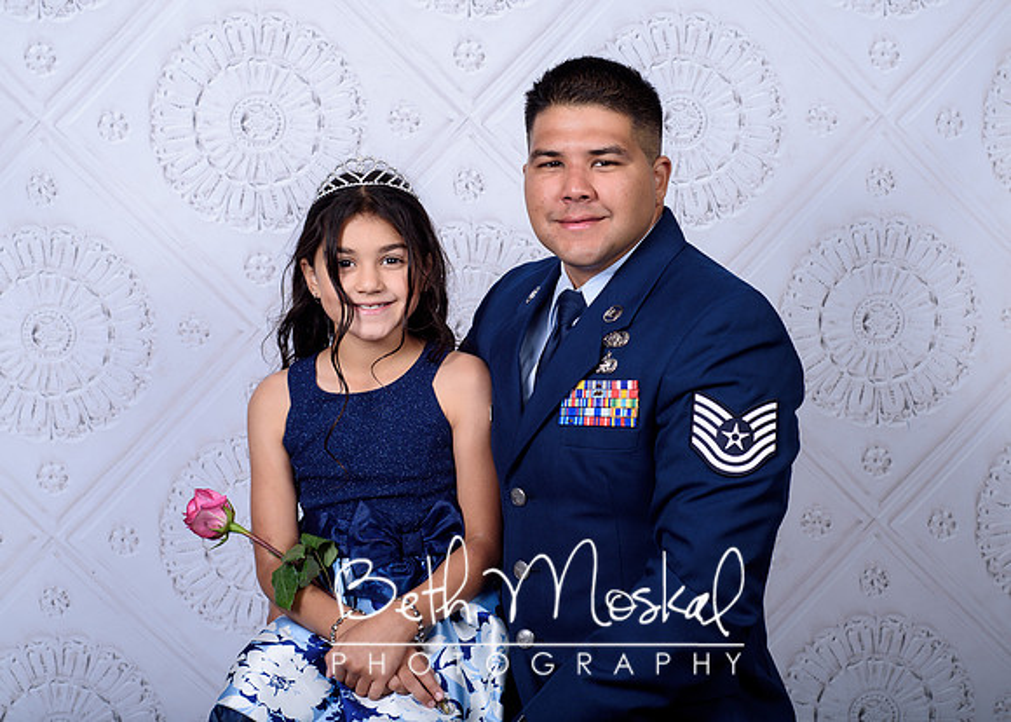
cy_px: 296
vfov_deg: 22.9
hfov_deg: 31.8
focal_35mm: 62
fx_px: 1775
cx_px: 529
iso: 100
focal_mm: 50
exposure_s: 1/200
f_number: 5.6
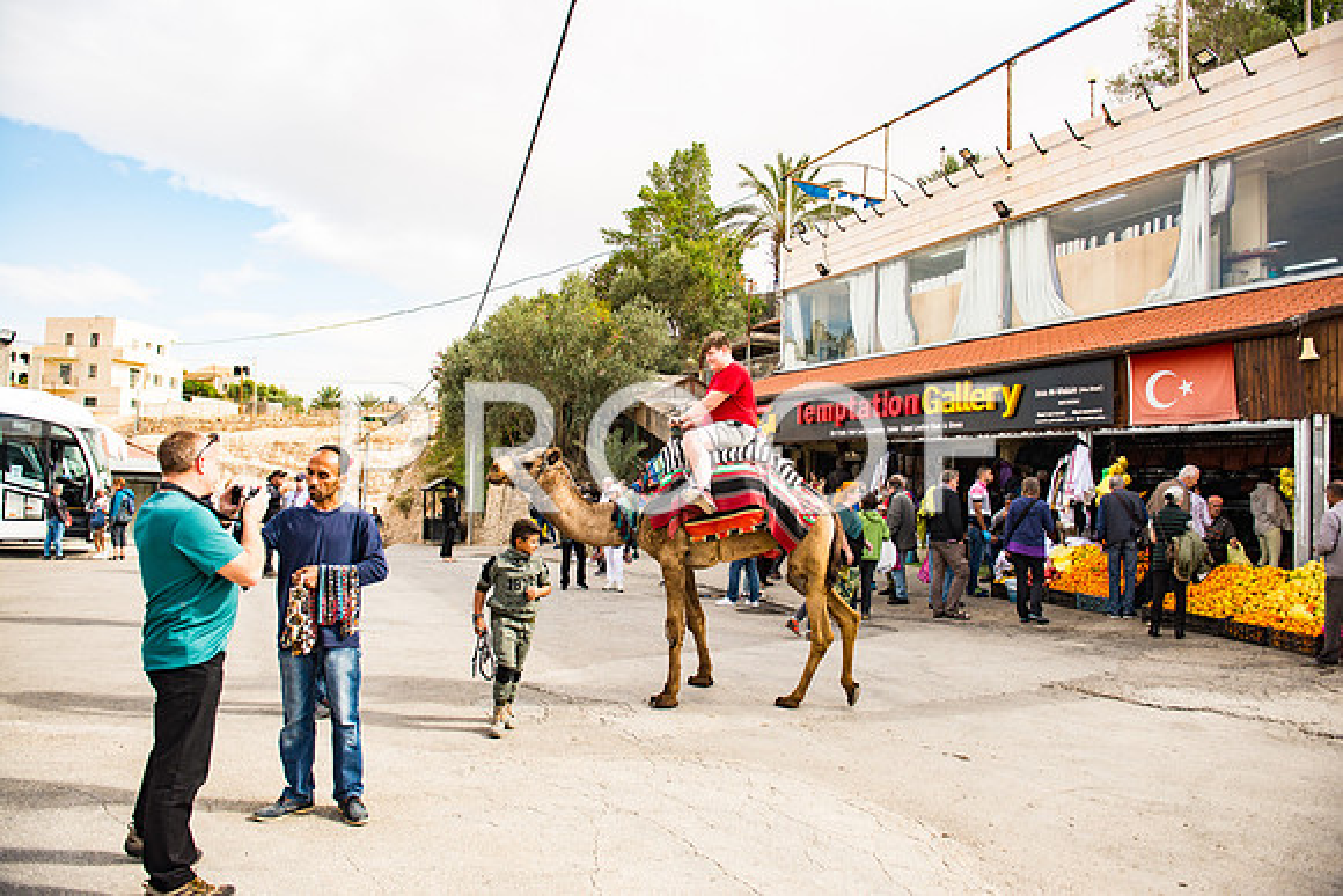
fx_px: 896
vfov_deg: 53.2
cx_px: 672
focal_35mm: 24
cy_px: 448
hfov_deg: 73.7
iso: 200
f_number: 2.8
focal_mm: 24
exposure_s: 1/1600
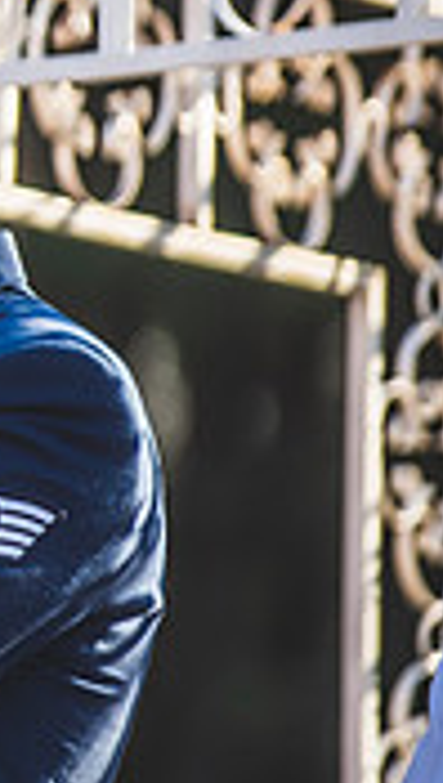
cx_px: -858
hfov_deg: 1.8
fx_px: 13848
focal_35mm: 666
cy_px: 190
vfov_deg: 3.2
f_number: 2.8
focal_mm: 190
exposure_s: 1/800
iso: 200
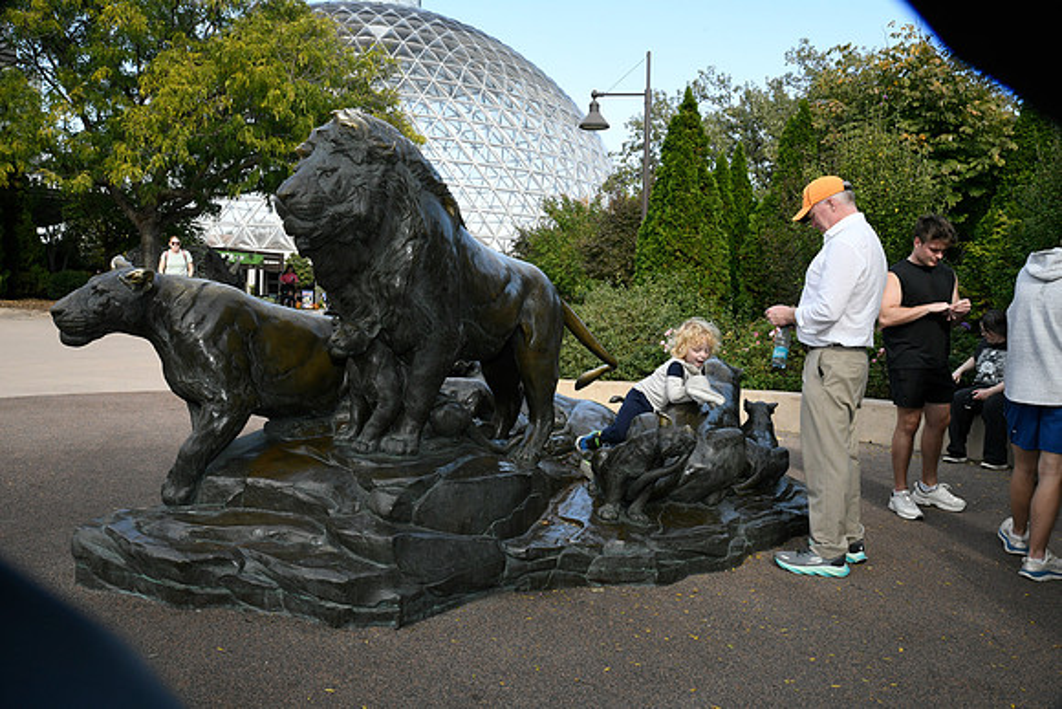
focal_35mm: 32
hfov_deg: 58.7
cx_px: 531
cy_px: 354
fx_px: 944
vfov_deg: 41.1
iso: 1600
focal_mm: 32
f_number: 18
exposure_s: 1/250
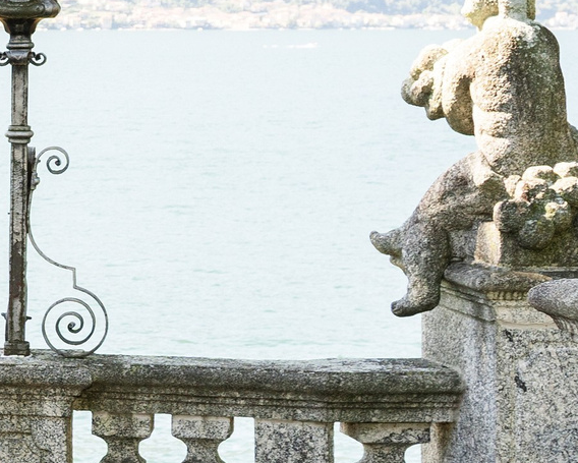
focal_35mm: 148
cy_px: 204
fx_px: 2533
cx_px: -507
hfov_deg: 11.9
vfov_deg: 10.4
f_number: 6.3
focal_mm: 35
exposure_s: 1/250
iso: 250
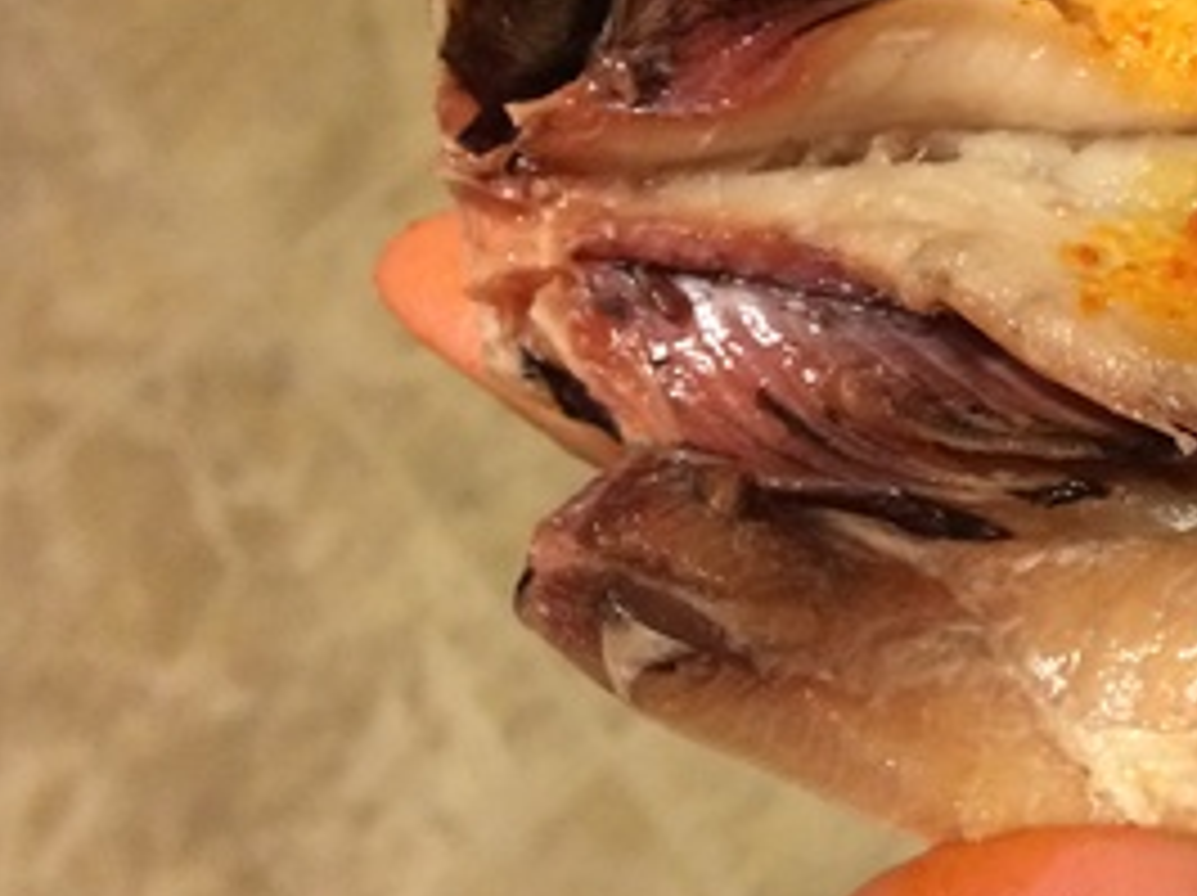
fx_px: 2764
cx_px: 1476
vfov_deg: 18.3
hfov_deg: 22.3
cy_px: 209
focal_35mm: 80
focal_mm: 4.12
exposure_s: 1/24
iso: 320
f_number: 2.2
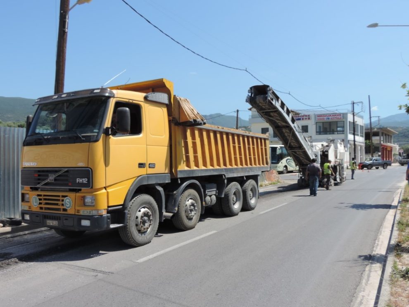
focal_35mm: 30
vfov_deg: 46.8
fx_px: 355
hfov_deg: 60.0
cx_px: 204
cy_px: 154
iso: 80
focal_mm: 5.3
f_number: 3.1
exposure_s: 1/1000
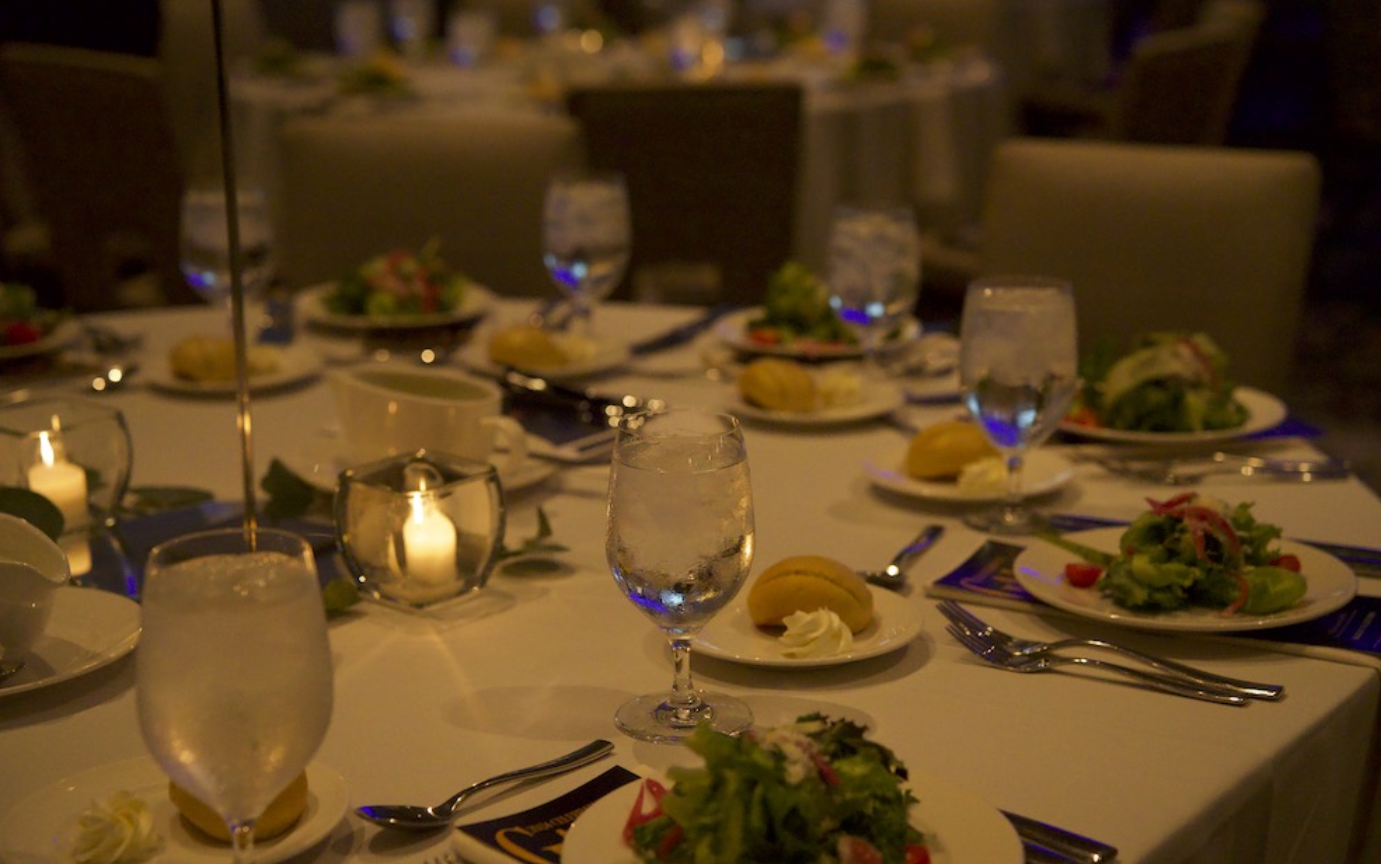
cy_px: 444
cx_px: 683
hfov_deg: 34.0
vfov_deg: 21.6
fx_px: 2259
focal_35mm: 60
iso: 12800
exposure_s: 1/1000
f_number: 3.5
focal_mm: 58
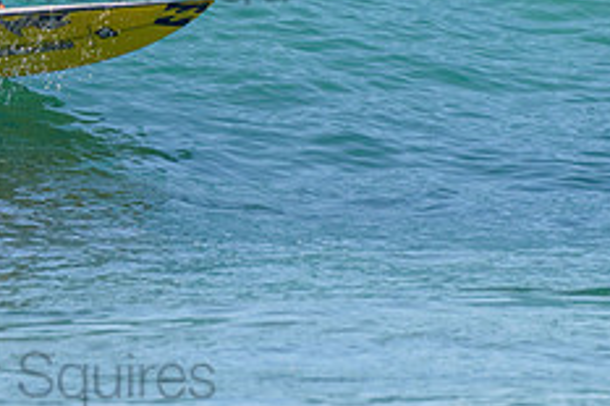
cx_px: -1
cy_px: -78
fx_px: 25804
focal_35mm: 1524
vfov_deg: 0.9
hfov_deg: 1.4
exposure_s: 1/2000
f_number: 5.6
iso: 450
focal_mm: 500
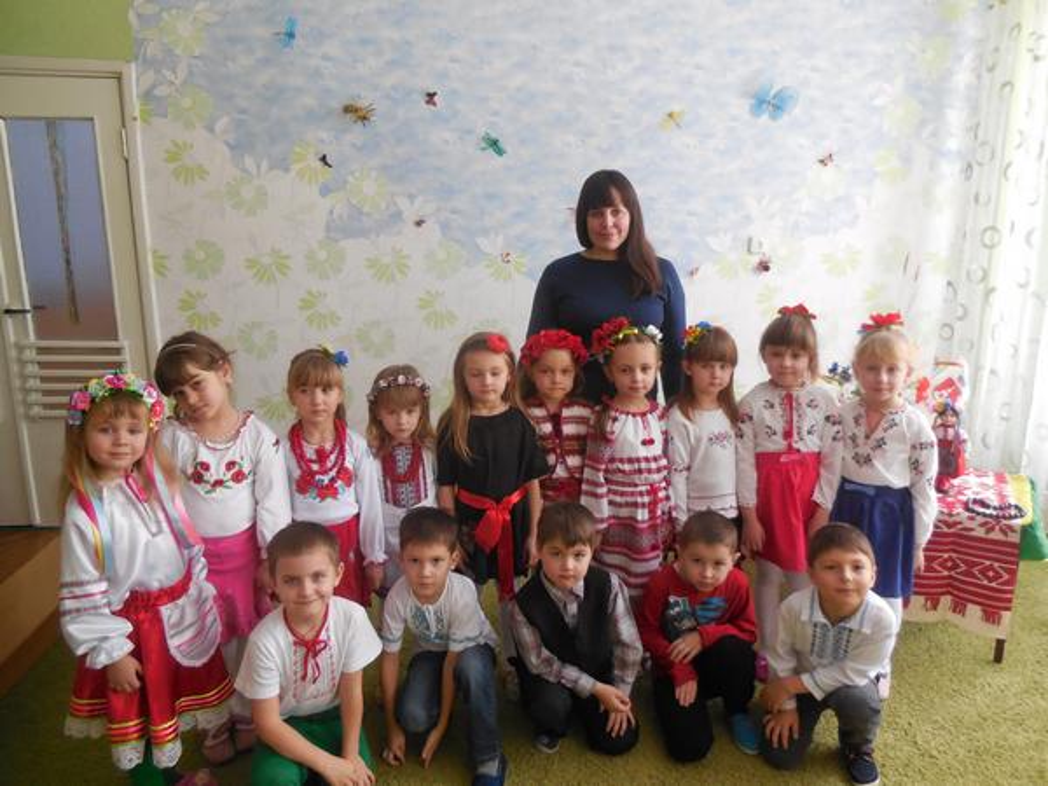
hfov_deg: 69.4
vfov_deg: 54.9
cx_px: 524
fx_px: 757
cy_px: 393
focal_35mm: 25
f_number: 3.1
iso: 360
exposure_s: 1/30
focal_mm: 4.5
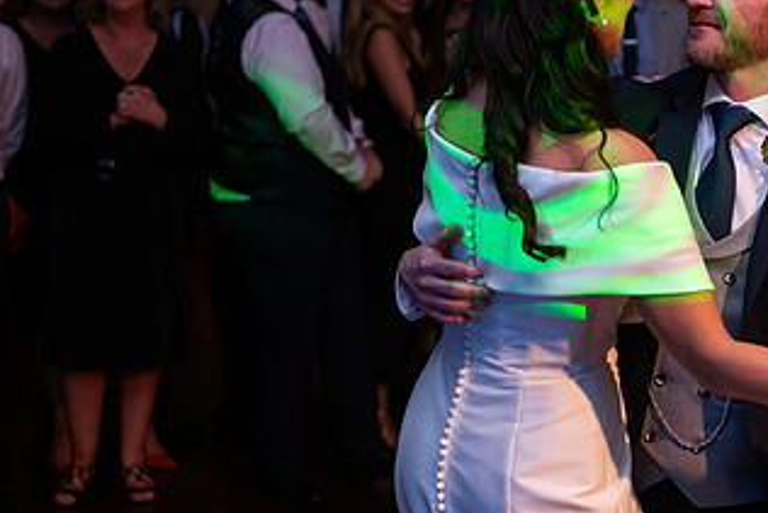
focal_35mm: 110
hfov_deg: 18.3
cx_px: 683
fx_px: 2348
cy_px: 232
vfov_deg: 12.5
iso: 640
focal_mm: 60
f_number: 3.5
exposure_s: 1/160
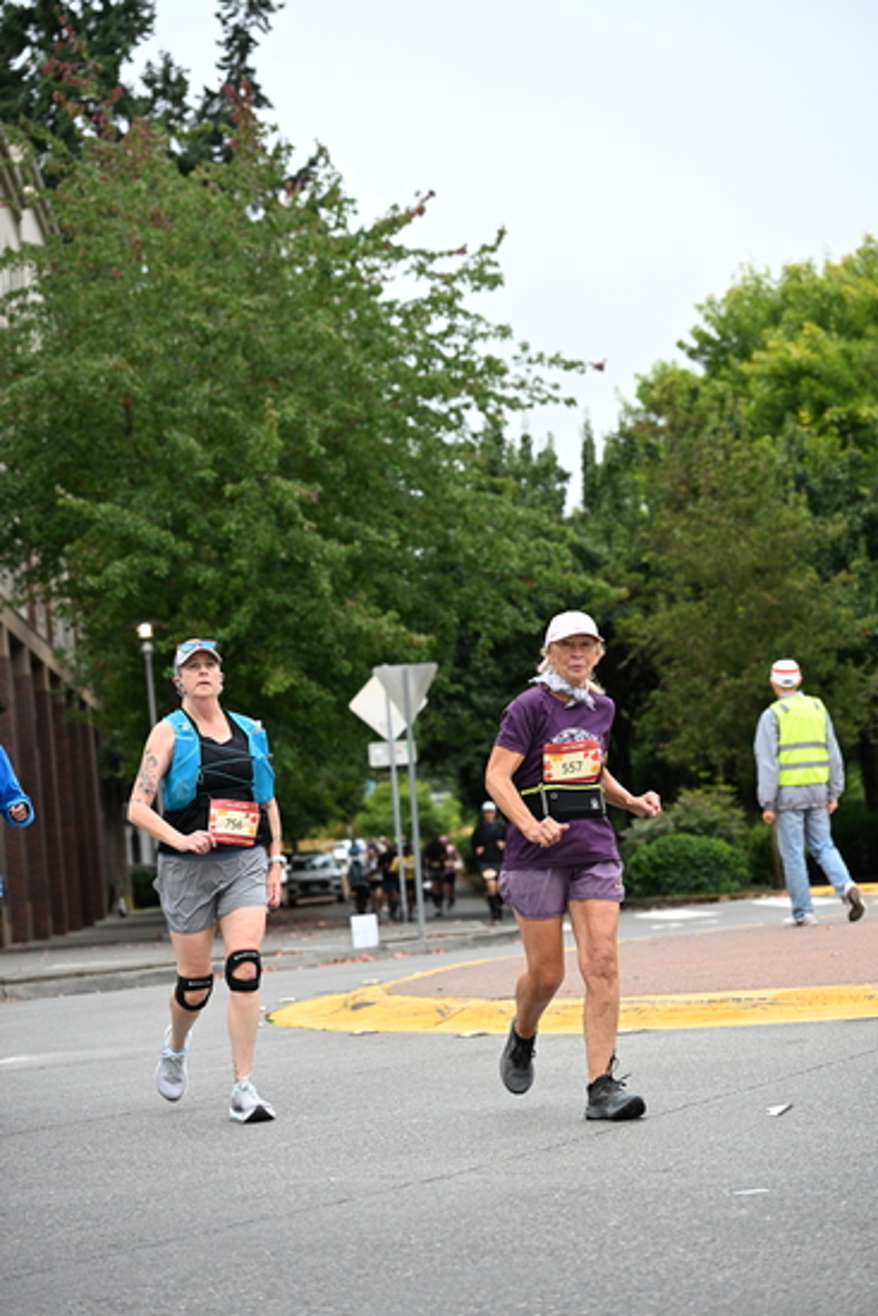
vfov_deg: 23.6
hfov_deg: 15.9
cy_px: 658
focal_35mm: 86
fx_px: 3144
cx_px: 439
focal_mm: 86
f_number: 4
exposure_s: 1/800
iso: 1600
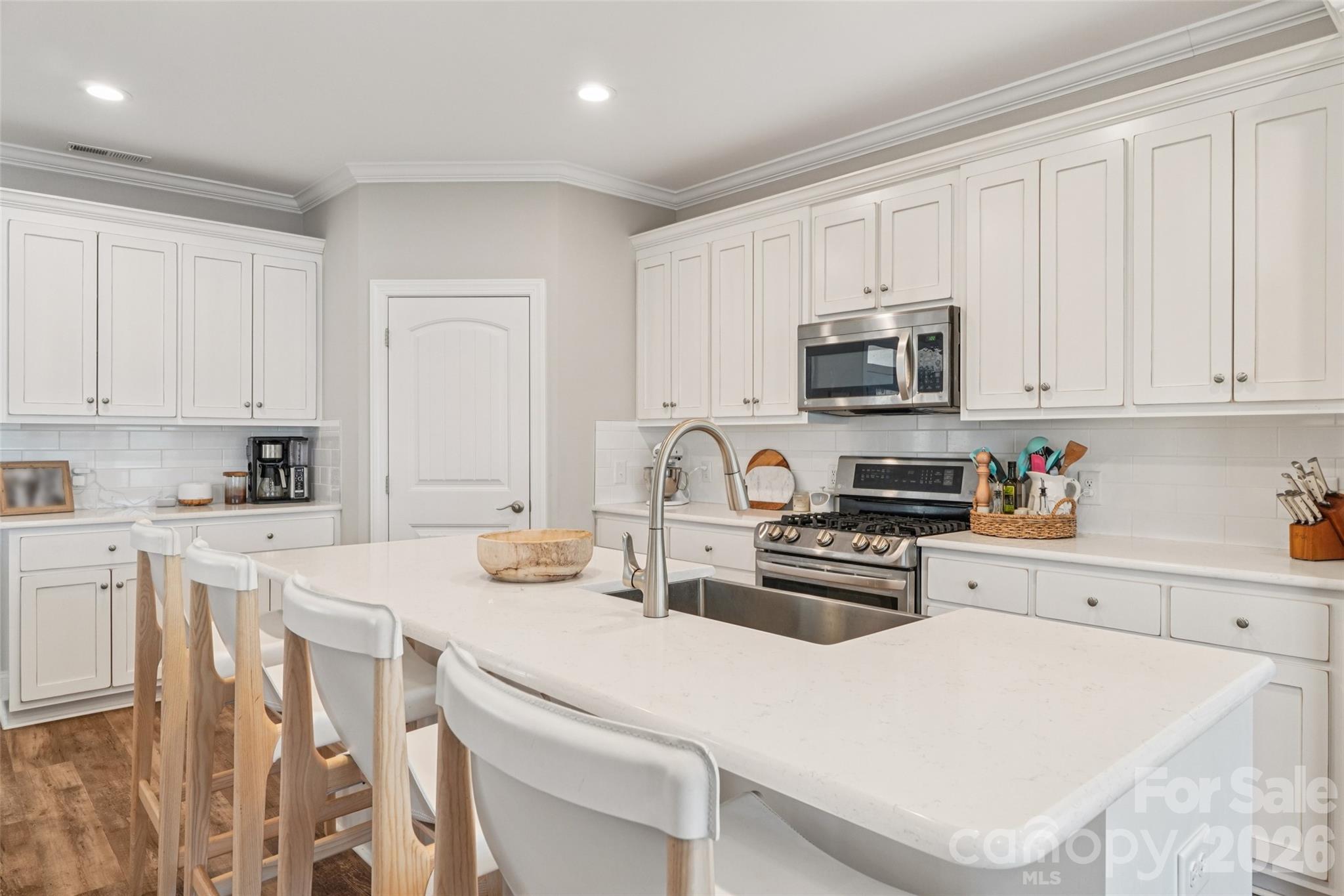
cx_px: 672
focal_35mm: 23
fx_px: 868
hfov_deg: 75.5
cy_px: 448
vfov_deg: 54.6
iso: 400
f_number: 8
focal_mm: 15.5
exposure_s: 1/15
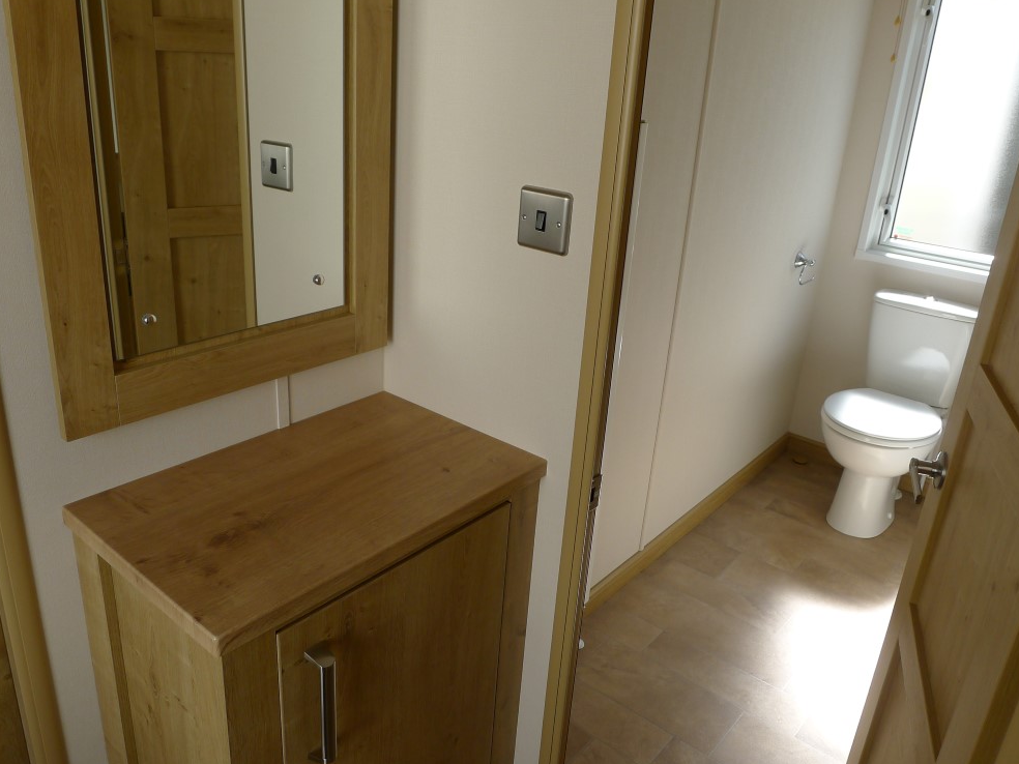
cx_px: 476
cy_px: 370
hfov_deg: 65.3
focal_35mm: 27
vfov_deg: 51.3
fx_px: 795
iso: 80
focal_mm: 5.1
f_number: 2.8
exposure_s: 1/160
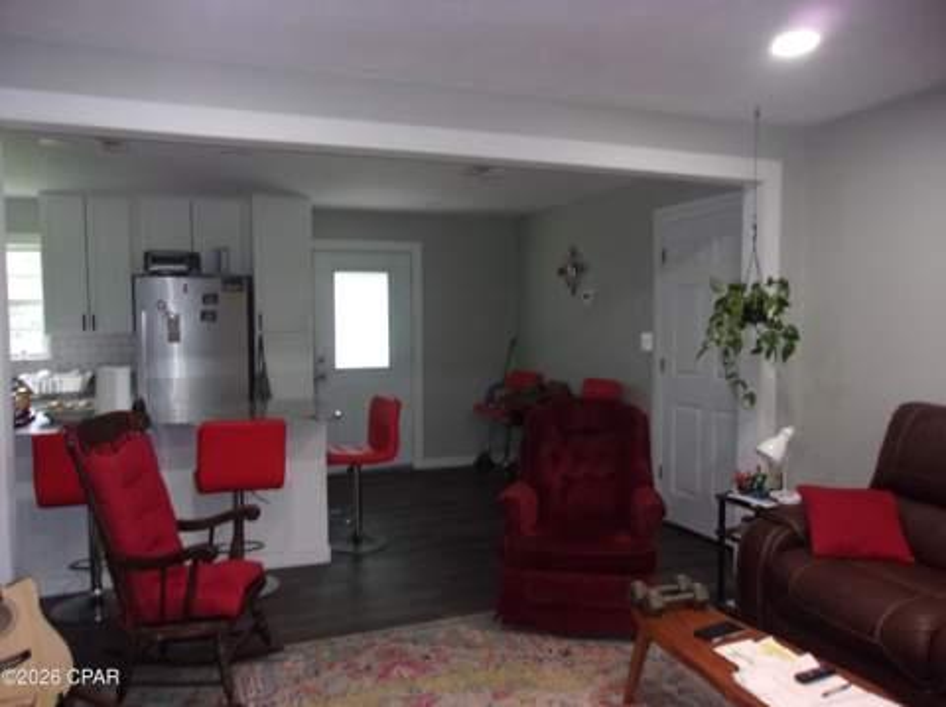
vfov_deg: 51.3
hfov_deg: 65.4
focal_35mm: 27
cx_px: 473
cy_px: 354
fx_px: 737
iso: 200
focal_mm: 4.9
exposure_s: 1/34
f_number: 3
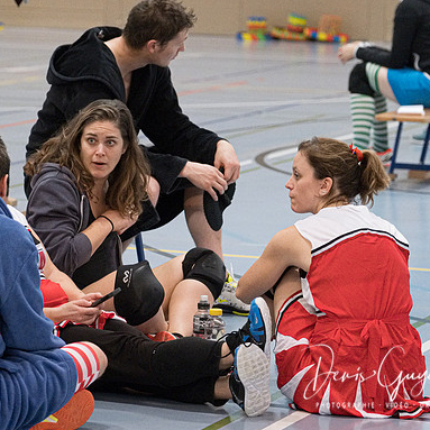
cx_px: 141
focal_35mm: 147
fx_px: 2066
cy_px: 228
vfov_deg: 11.9
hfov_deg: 11.9
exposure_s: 1/400
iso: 5000
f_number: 2.8
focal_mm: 68.7
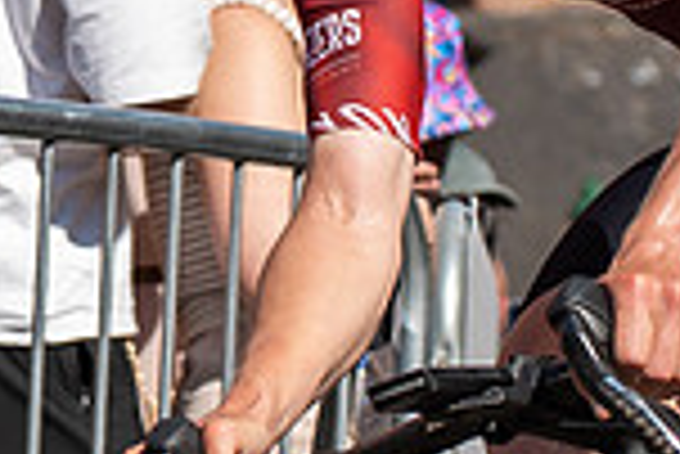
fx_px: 8981
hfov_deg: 4.3
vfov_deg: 2.9
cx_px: -370
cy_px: 18
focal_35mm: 475
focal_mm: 56
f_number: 3.5
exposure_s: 1/1000
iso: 100
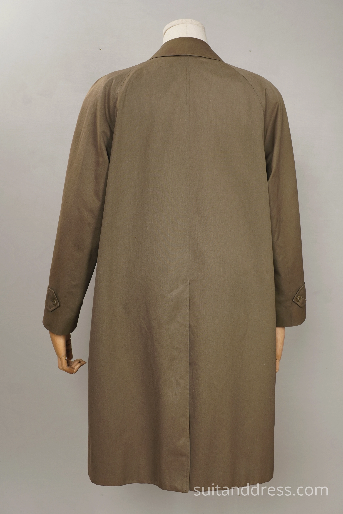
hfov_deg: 28.1
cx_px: 172
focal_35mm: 48
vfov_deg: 41.1
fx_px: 686
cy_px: 257
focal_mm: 32
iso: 250
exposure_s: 1/10
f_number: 8
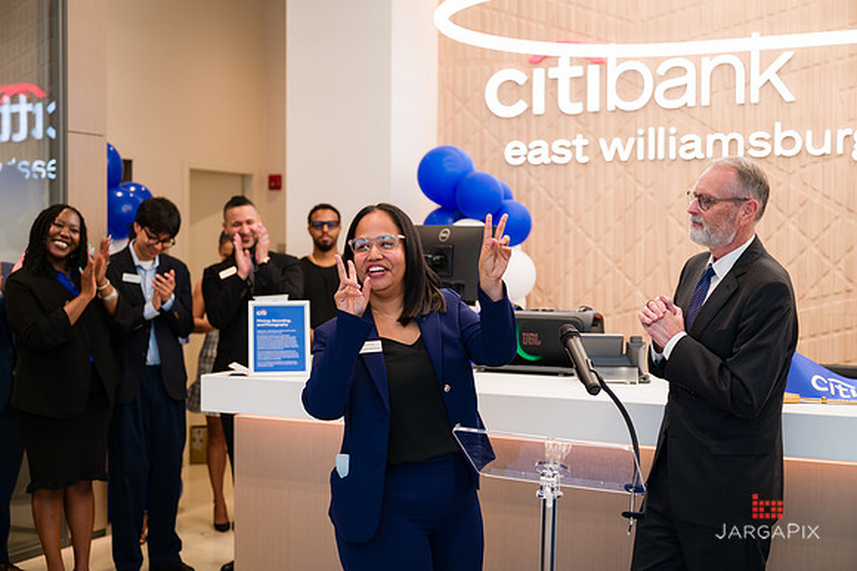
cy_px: 286
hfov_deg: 40.9
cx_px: 428
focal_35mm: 48
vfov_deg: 27.9
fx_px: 1150
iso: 400
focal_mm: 48
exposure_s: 1/200
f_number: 3.2
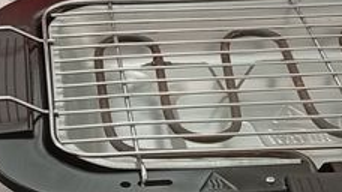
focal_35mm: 129
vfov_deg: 9.4
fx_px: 1169
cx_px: 94
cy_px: 110
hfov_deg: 16.6
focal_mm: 3.98
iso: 630
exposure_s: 1/20
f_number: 1.8
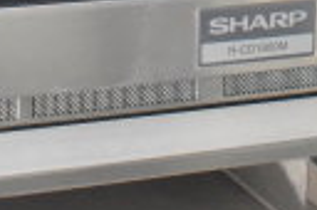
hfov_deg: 12.5
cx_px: 253
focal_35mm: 164
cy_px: -280
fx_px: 1446
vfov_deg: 7.8
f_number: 3.8
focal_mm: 23
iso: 6400
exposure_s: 1/40
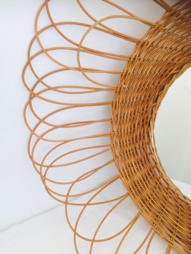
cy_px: 127
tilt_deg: -36.3
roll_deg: +9.4
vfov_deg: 61.7
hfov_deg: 48.2
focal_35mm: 29
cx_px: 96
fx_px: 213
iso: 160
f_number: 2.2
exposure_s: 1/33
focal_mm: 4.15
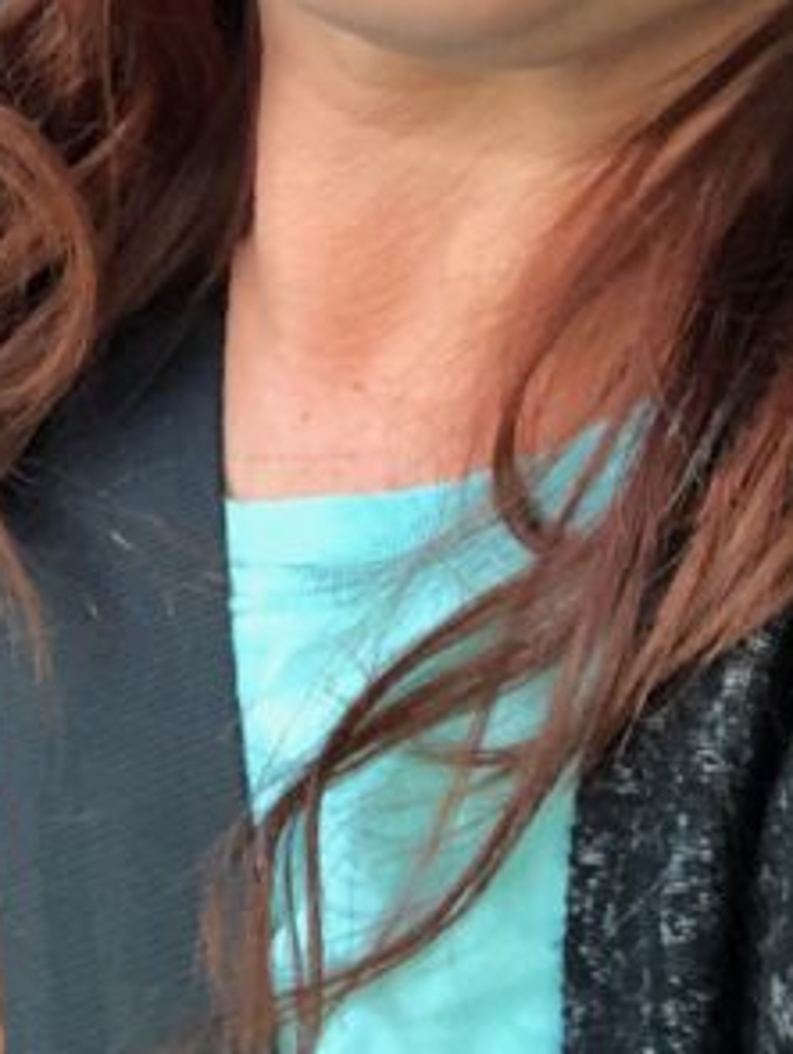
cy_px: -289
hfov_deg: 13.2
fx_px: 3383
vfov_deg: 16.8
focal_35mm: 111
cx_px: -16
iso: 125
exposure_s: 1/120
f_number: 2.2
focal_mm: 2.87
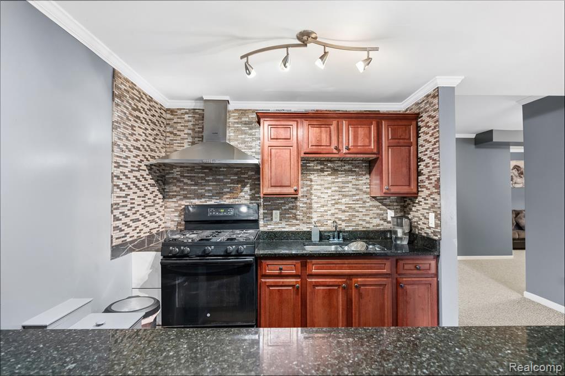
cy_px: 188
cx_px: 282
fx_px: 282
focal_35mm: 18
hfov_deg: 90.0
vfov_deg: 67.3
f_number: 3.5
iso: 1000
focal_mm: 18
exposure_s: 1/30
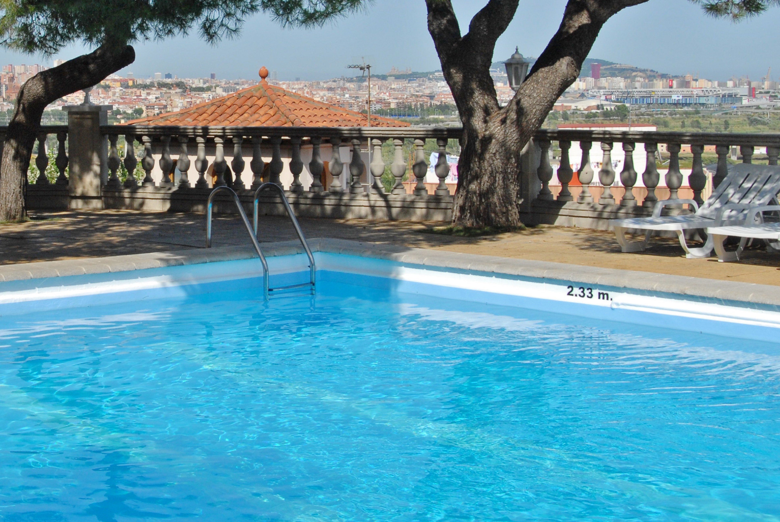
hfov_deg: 44.9
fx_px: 944
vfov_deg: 30.9
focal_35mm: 44
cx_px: 390
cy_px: 261
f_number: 11
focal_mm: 29
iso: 320
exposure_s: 1/500
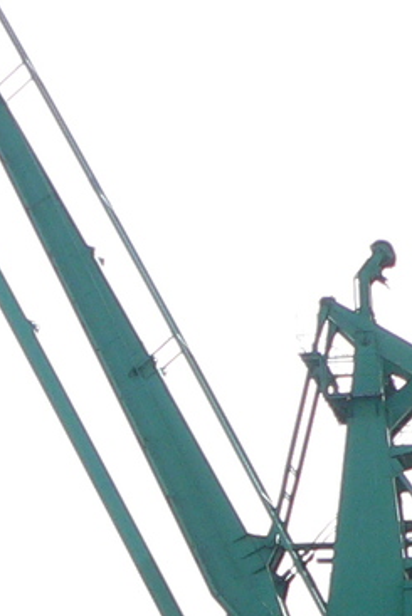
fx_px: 2624
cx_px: -288
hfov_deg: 8.7
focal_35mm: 153
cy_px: 765
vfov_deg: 13.0
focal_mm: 6
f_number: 2.8
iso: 100
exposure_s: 1/1000
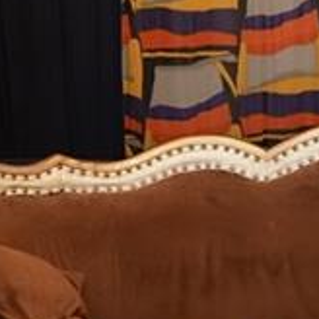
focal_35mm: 127
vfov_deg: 13.7
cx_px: 325
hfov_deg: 13.5
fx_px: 1324
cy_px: 169
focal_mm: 24
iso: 5000
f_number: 2.8
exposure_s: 1/160
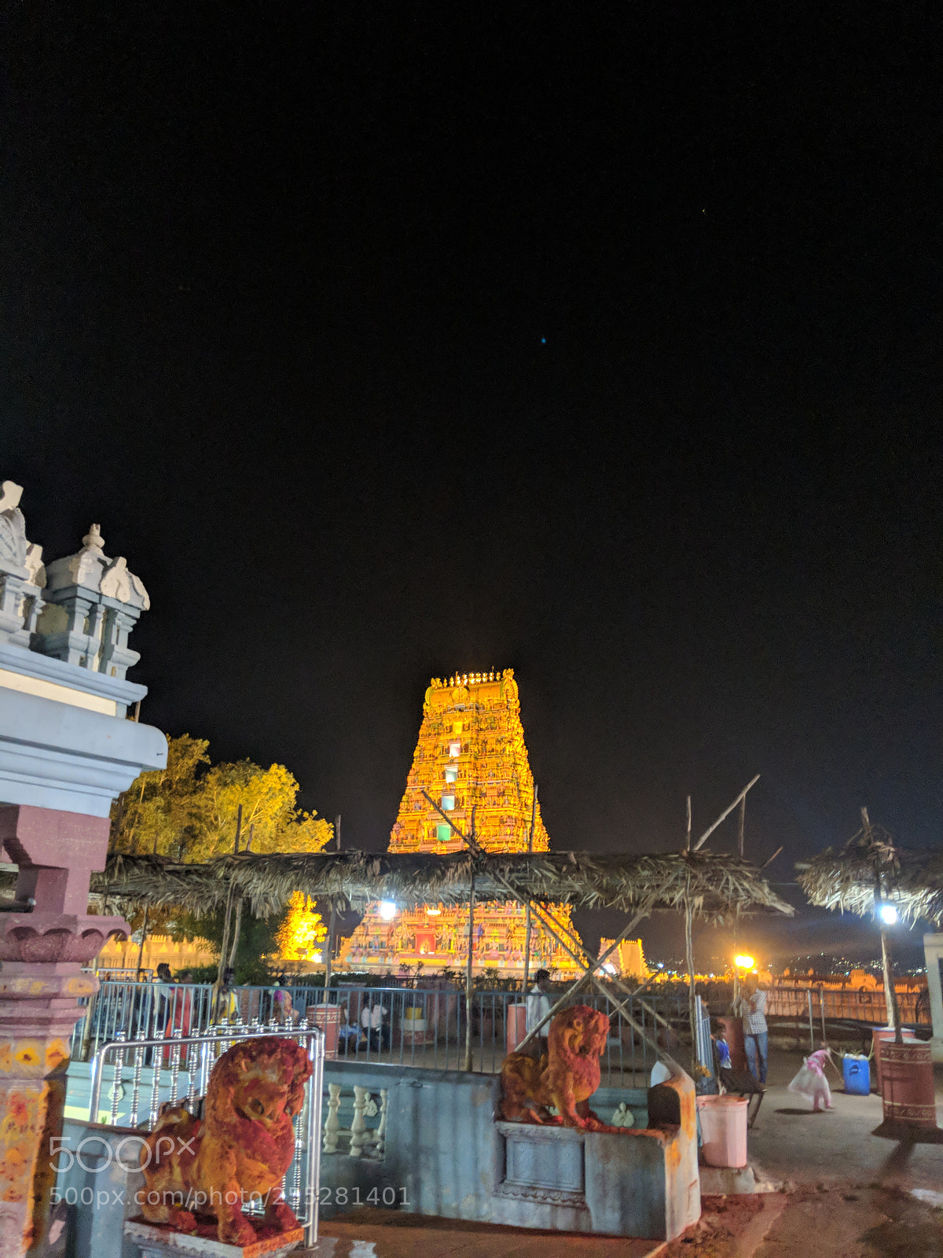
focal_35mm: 27
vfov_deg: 65.3
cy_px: 629
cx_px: 472
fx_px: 981
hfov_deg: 51.4
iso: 400
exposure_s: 1/16.7
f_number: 1.8
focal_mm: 4.44
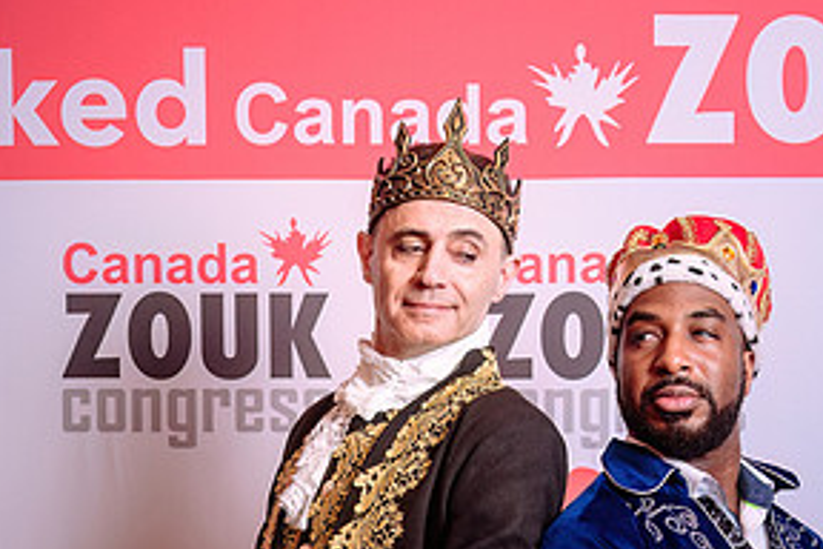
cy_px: 542
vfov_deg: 12.9
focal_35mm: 105
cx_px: 465
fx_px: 2400
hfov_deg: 19.4
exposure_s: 1/160
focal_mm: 50
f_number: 4.5
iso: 200
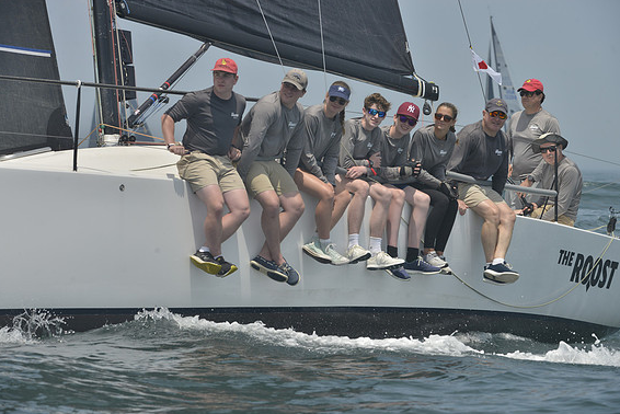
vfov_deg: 6.7
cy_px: 210
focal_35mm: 205
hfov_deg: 10.0
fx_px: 3532
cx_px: 306
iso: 280
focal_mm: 200
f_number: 9
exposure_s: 1/1000
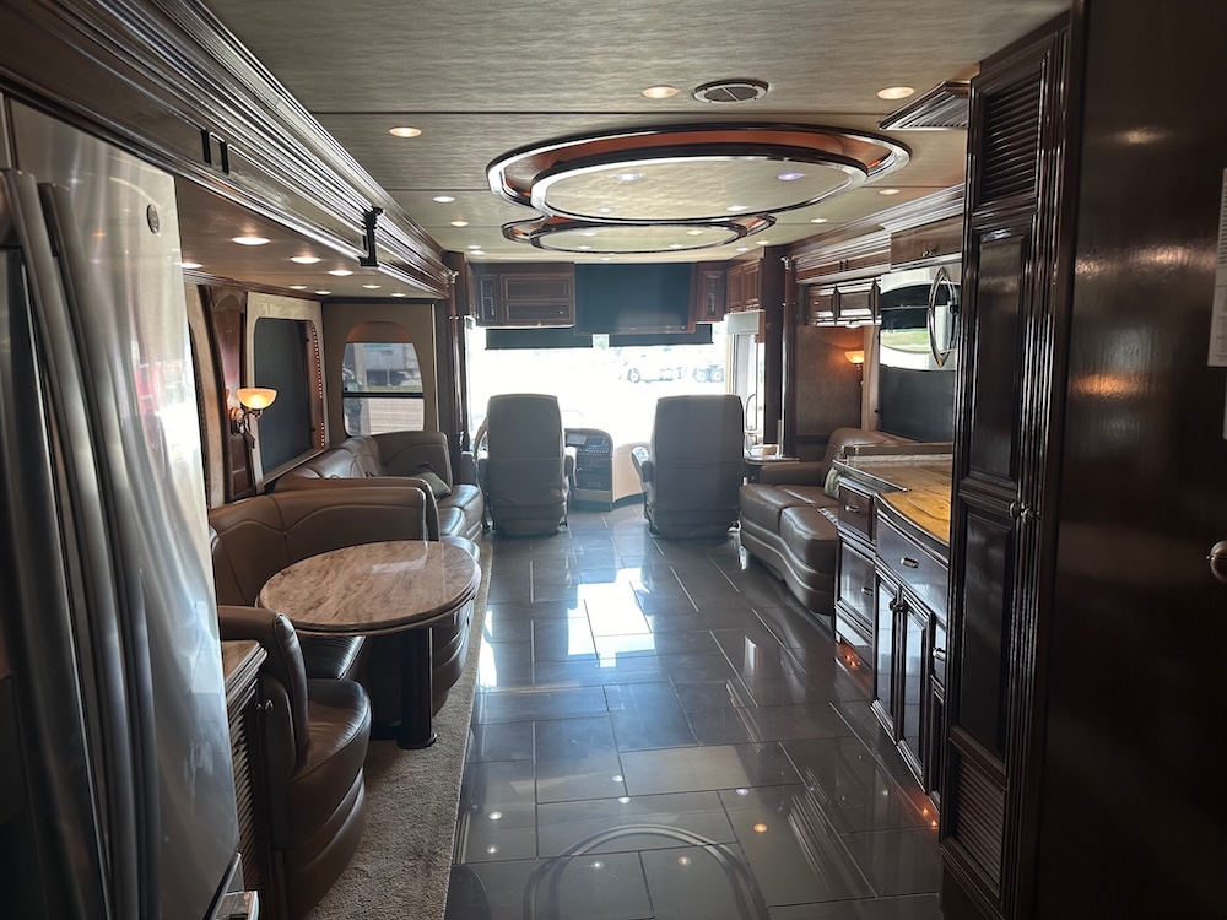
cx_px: 614
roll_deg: +1.9
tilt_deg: -7.4
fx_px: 851
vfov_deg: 56.8
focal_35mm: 24
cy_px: 460
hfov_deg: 71.6
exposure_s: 1/82
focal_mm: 6.86
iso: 125
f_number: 1.78
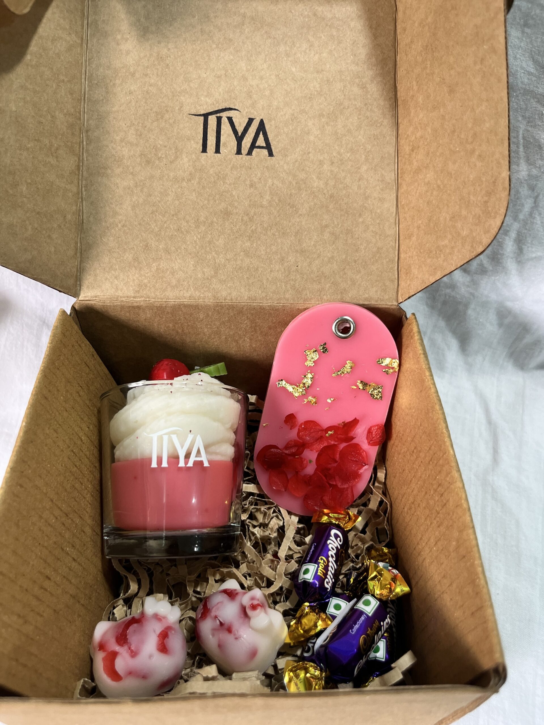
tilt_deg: -47.4
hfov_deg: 53.1
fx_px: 545
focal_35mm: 26
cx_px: 272
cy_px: 362
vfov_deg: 67.3
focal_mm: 5.1
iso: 125
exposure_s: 1/100
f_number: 1.6
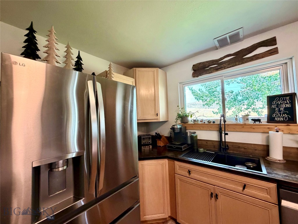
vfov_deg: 85.7
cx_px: 149
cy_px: 112
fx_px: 121
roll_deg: +3.0
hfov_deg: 102.1
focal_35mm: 14
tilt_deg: +1.4
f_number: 2.2
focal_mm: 2.22
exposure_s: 1/59
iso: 320
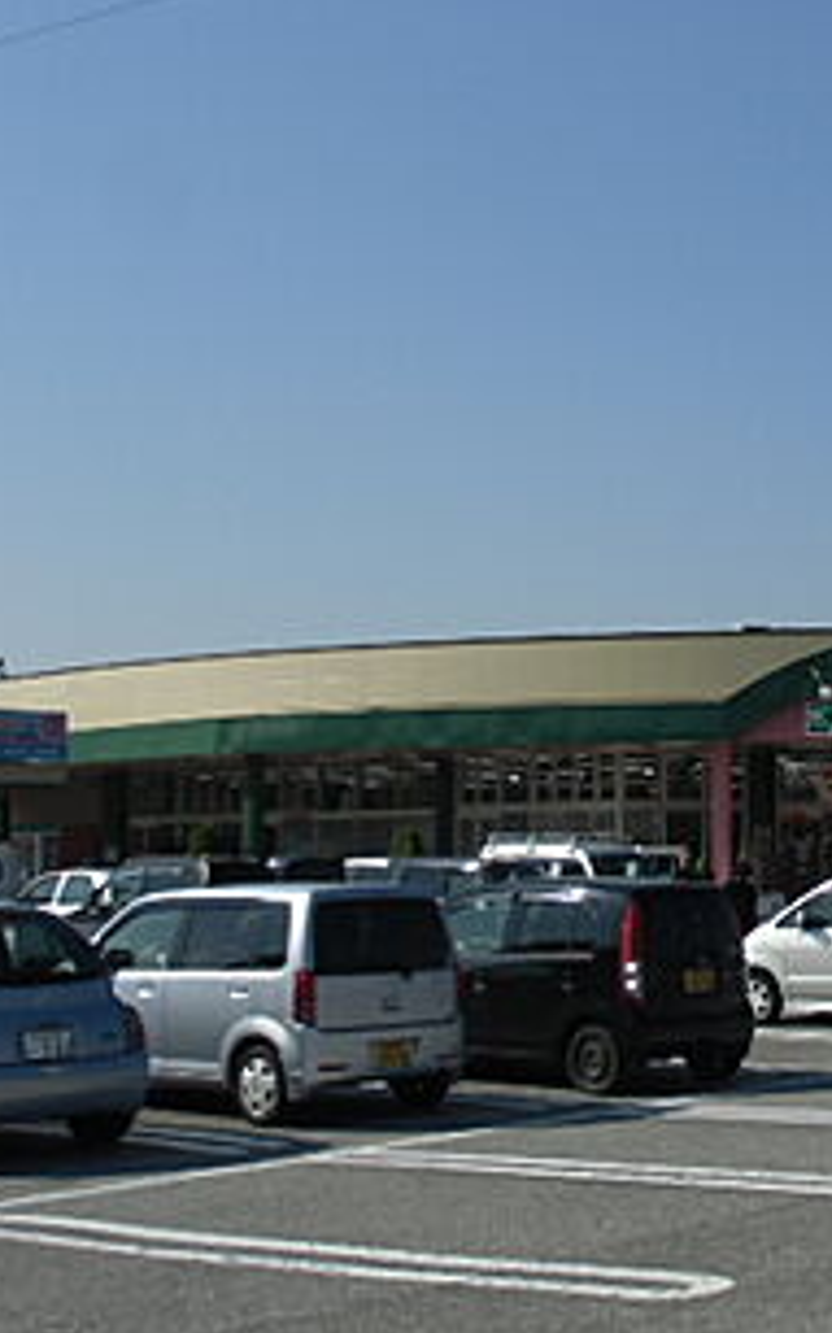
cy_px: 684
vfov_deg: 33.0
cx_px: 945
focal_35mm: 62
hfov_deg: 19.9
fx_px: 2251
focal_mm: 7.15
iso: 64
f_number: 4
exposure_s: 1/800
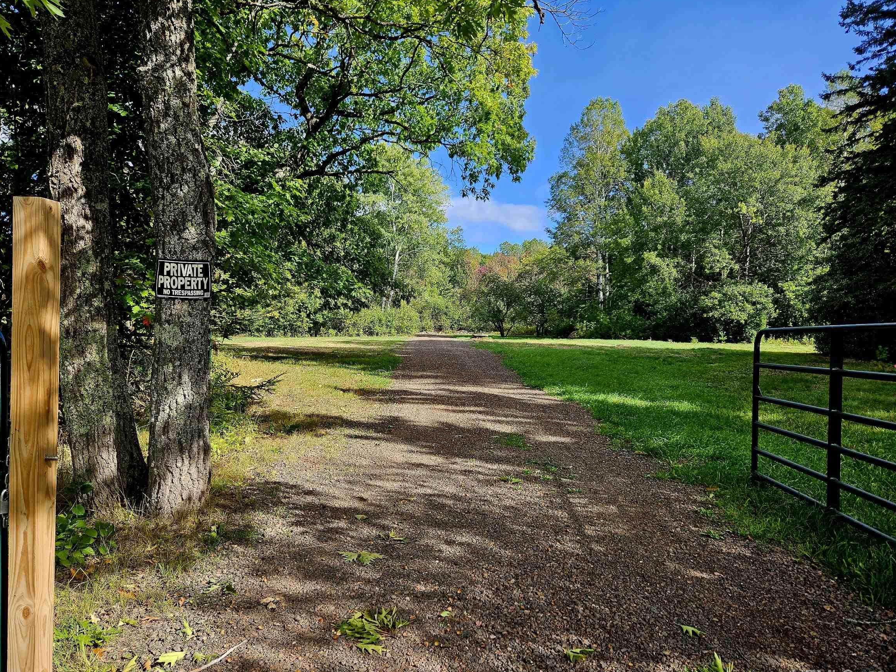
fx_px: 621
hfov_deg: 71.6
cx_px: 432
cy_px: 346
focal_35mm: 24
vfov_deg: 56.8
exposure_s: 1/833
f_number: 1.8
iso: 25
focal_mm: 5.4
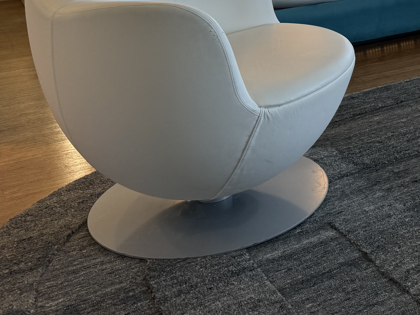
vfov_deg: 21.9
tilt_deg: -7.8
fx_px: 740
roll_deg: -0.5
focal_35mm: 61
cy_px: -80
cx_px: 508
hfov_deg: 27.7
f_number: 1.78
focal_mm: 6.76
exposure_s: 1/120
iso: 64
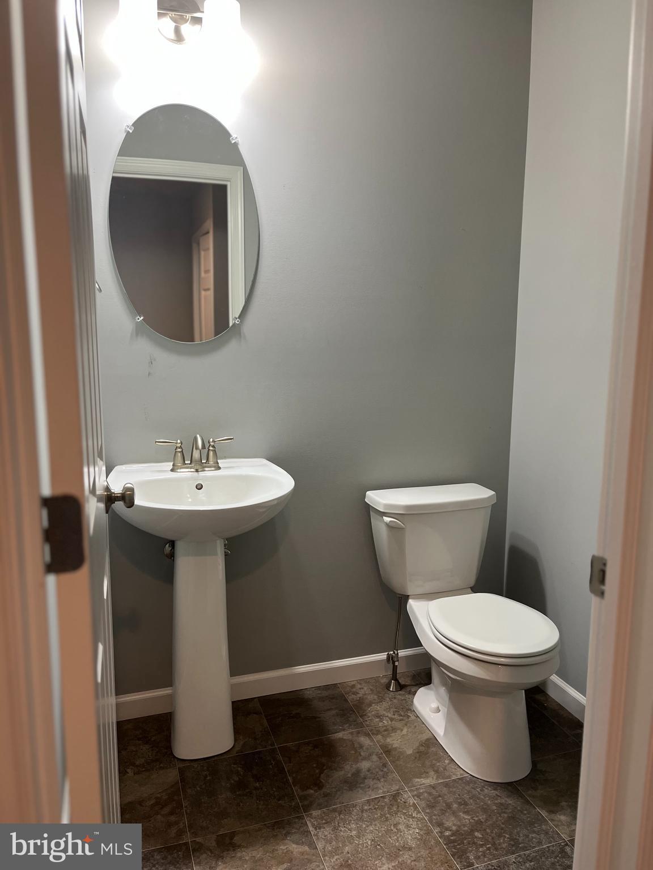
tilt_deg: -9.5
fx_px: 654
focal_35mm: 26
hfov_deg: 53.1
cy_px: 435
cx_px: 326
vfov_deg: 67.3
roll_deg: -0.2
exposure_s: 1/60
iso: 160
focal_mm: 5.1
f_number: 1.6
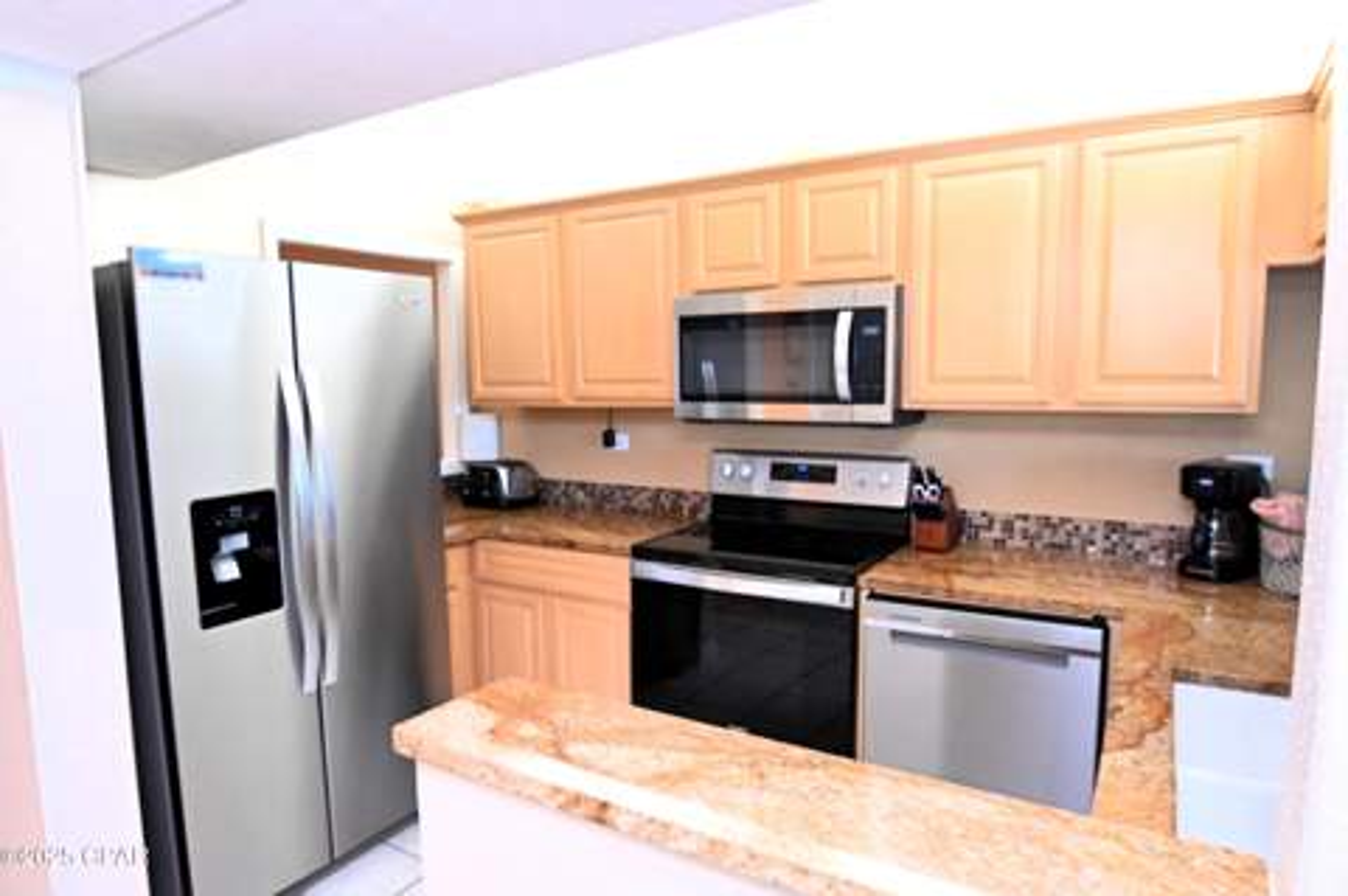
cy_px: 448
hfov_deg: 81.3
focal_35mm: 21
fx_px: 786
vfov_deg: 59.4
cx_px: 674
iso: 2500
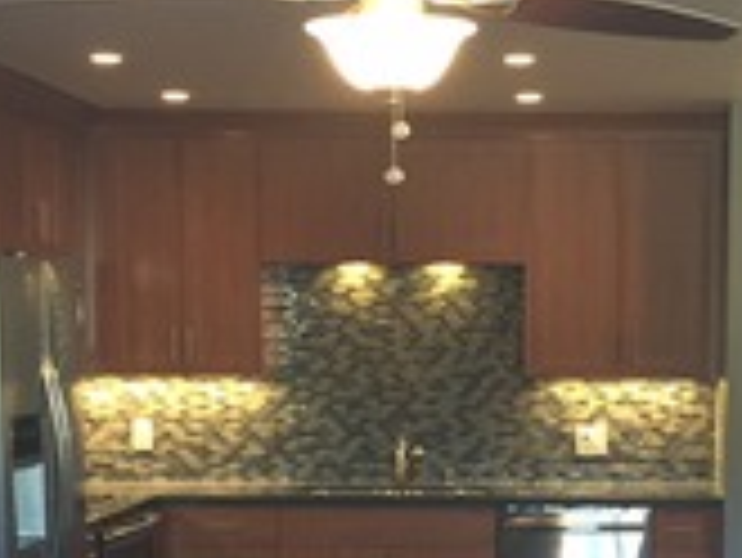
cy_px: 500
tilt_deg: -5.4
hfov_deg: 21.5
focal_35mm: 90
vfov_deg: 16.2
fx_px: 1931
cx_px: 585
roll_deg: +0.0
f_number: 2.2
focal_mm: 4.15
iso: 64
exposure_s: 1/30
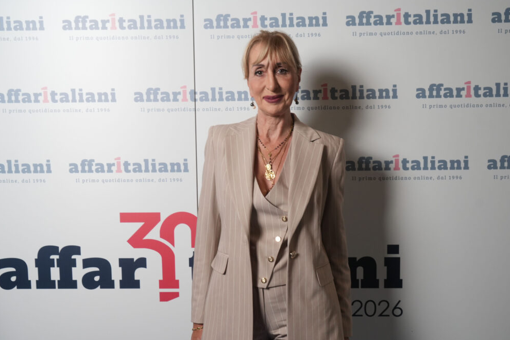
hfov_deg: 48.5
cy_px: 199
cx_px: 263
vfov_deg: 33.3
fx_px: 567
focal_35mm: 40
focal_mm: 33
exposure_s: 1/160
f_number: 5.6
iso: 1600
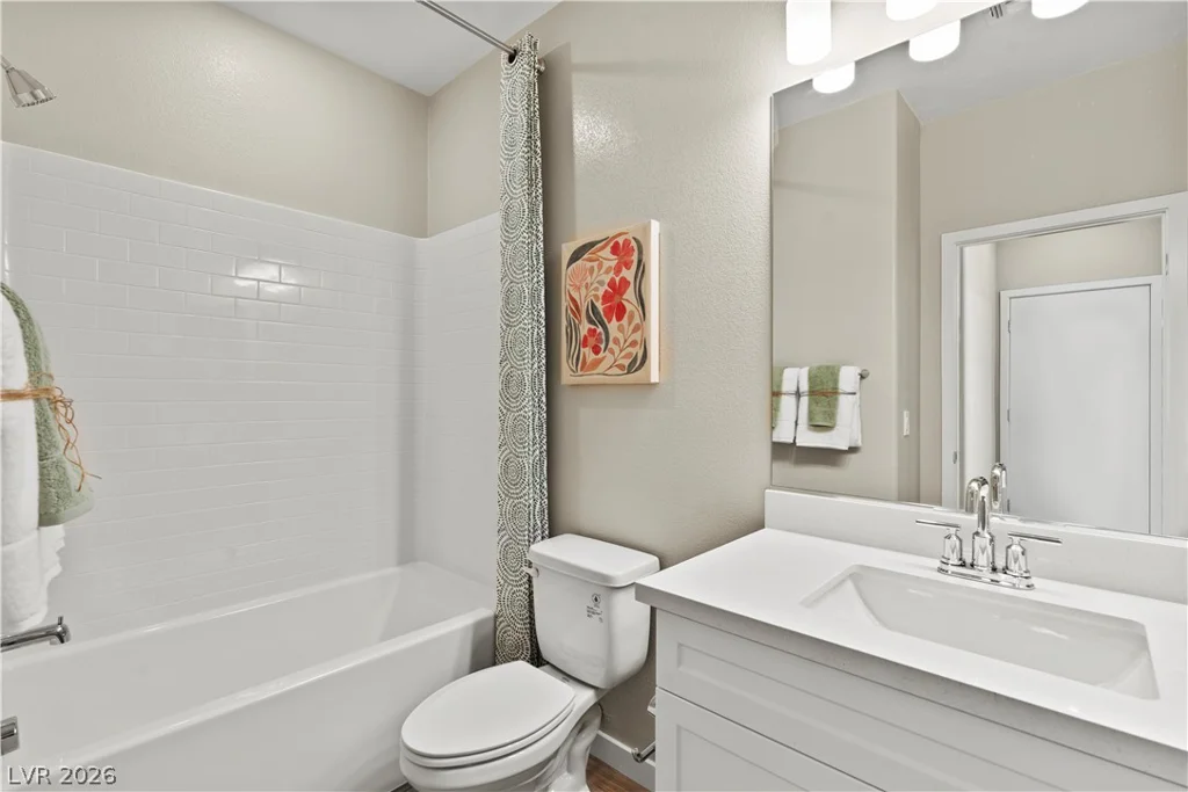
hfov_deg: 96.7
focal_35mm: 16
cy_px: 396
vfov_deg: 73.8
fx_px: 528
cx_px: 594
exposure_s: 1/5
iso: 200
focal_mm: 16
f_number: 8
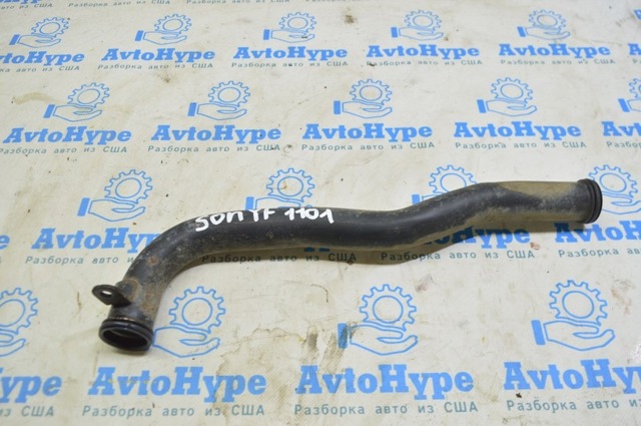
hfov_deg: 59.6
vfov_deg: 41.6
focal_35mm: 32
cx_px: 320
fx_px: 560
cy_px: 213
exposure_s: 1/20
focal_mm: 21
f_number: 5.6
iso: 400
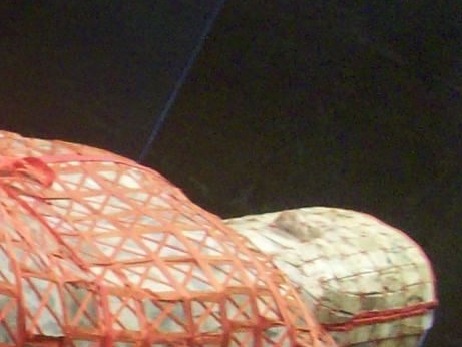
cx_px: -505
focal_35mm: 151
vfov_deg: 9.8
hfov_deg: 11.6
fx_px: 2016
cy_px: 164
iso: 181
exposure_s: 1/8
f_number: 2.8
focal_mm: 5.7
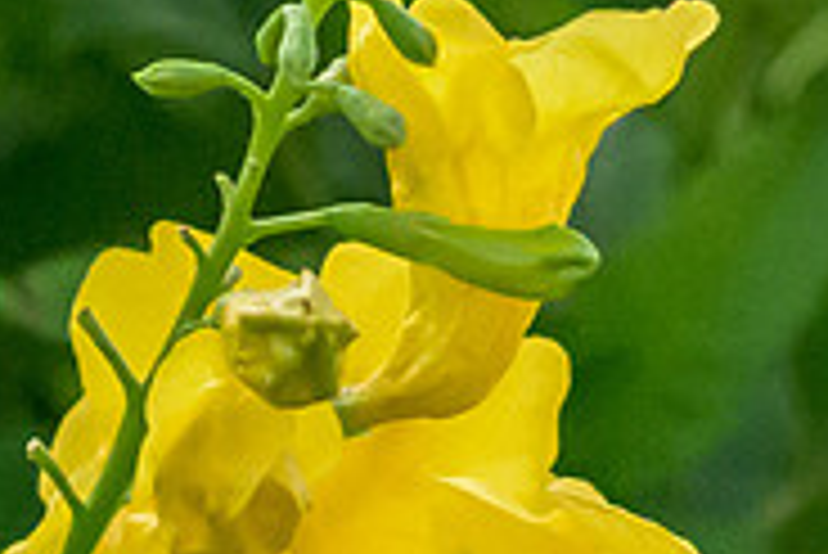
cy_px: -173
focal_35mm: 735
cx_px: -669
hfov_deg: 2.8
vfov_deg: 1.9
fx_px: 16918
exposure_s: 1/5000
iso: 12800
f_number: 9
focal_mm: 70
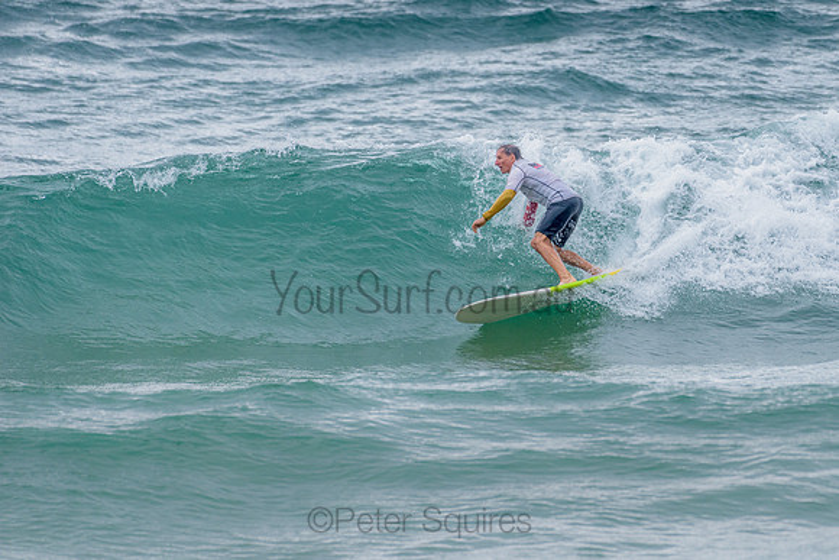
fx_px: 14290
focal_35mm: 613
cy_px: 217
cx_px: 514
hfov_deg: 3.4
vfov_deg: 2.2
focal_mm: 500
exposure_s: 1/2000
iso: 640
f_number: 5.6
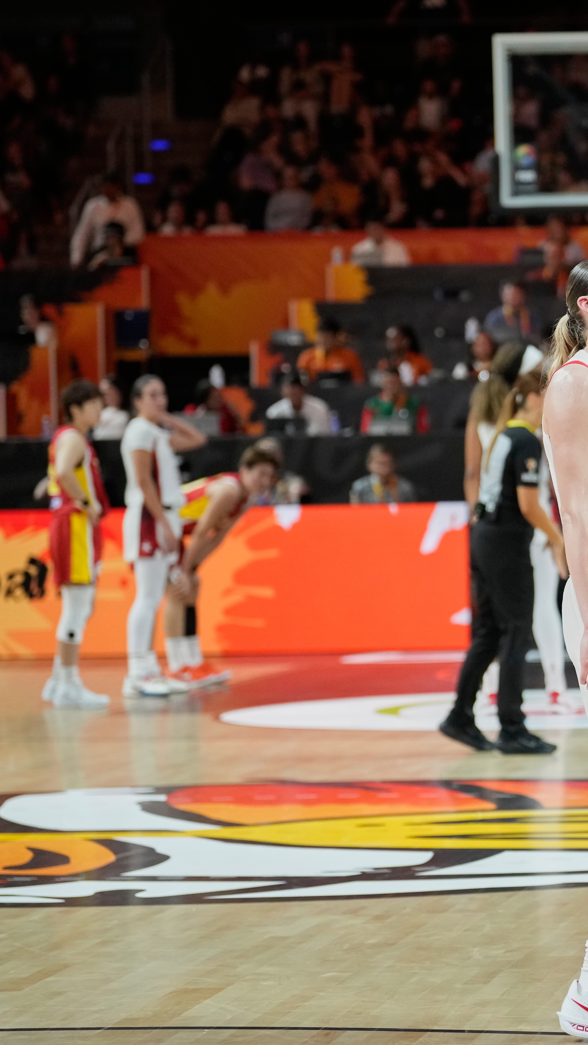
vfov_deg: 12.7
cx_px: 809
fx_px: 4684
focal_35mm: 169
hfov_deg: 7.1
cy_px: 526
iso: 2500
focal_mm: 98
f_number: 2.8
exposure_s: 1/1250
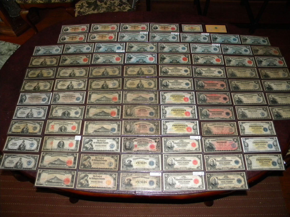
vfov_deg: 49.7
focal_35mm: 28
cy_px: 108
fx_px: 235
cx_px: 145
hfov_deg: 63.4
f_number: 3.5
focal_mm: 5
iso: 400
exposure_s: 1/26
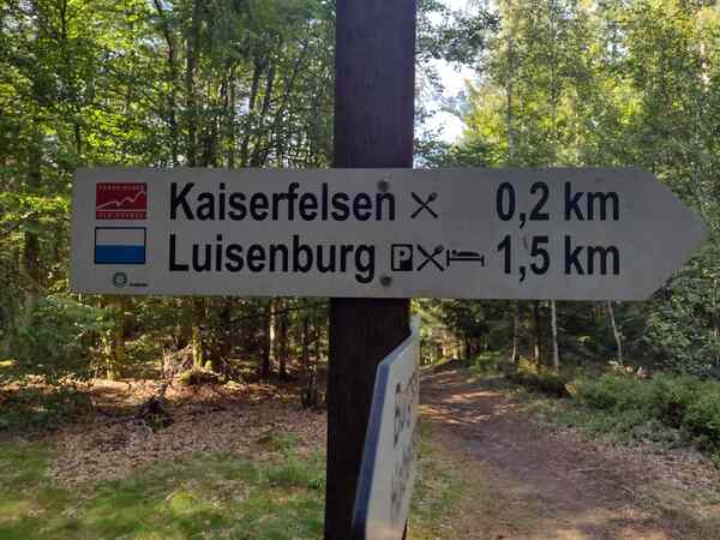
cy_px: 270
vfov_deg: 51.4
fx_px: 562
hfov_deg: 65.3
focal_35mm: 27
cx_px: 360
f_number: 1.7
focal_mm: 4.71
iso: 100
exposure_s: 1/180
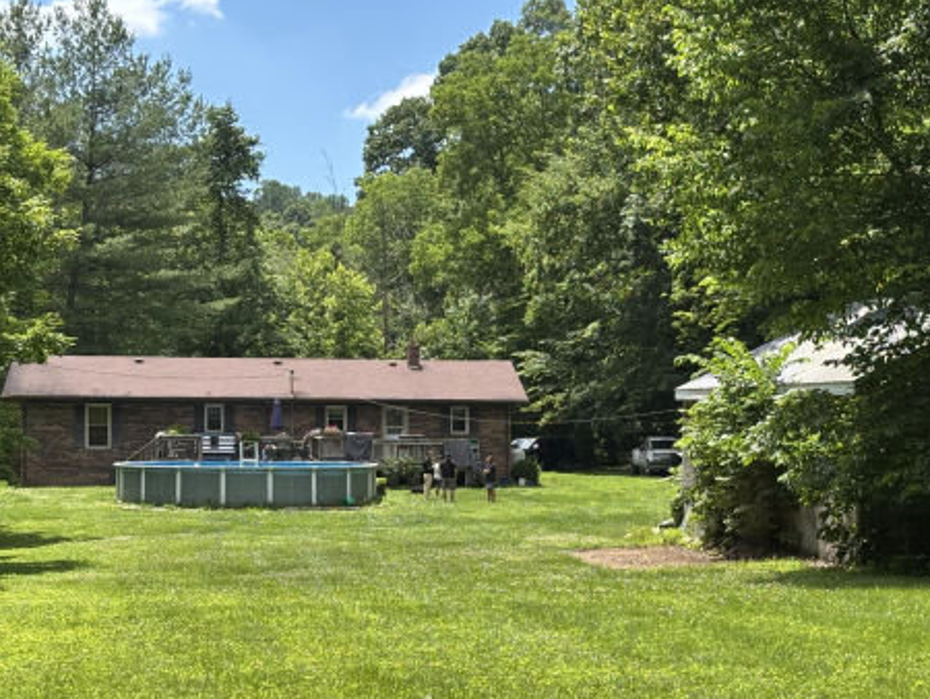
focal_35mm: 77
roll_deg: -0.9
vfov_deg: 19.1
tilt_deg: -1.6
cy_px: 445
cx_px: 602
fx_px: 2070
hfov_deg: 25.2
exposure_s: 1/1344
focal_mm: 5.96
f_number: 1.6
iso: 32
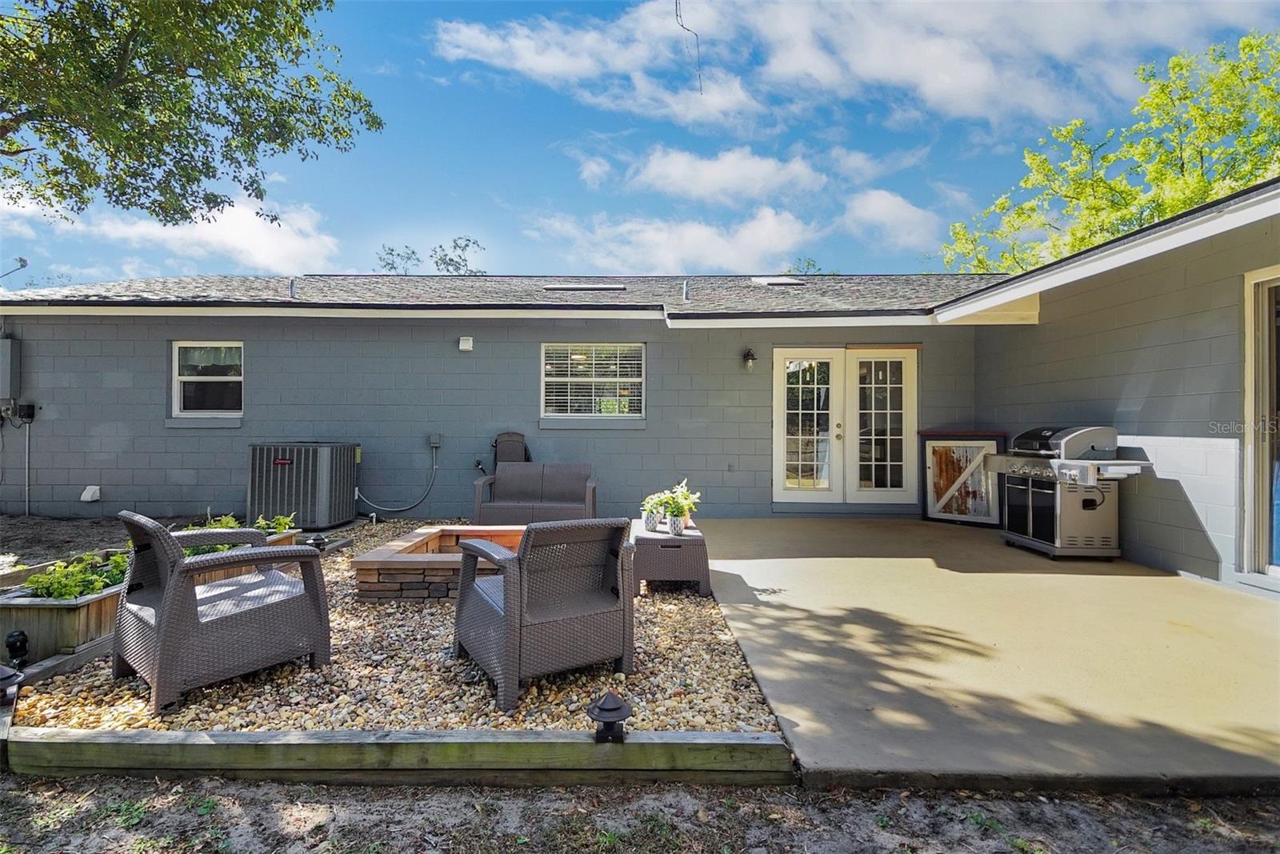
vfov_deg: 77.3
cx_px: 640
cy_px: 427
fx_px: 533
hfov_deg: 100.4
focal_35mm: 15
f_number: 5
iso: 1000
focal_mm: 10
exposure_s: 1/500
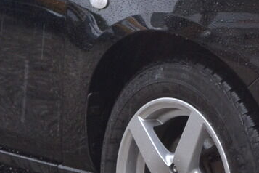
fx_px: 1626
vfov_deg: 6.1
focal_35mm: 226
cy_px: 9
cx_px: 250
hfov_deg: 9.1
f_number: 5
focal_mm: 28
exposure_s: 1/100
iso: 400
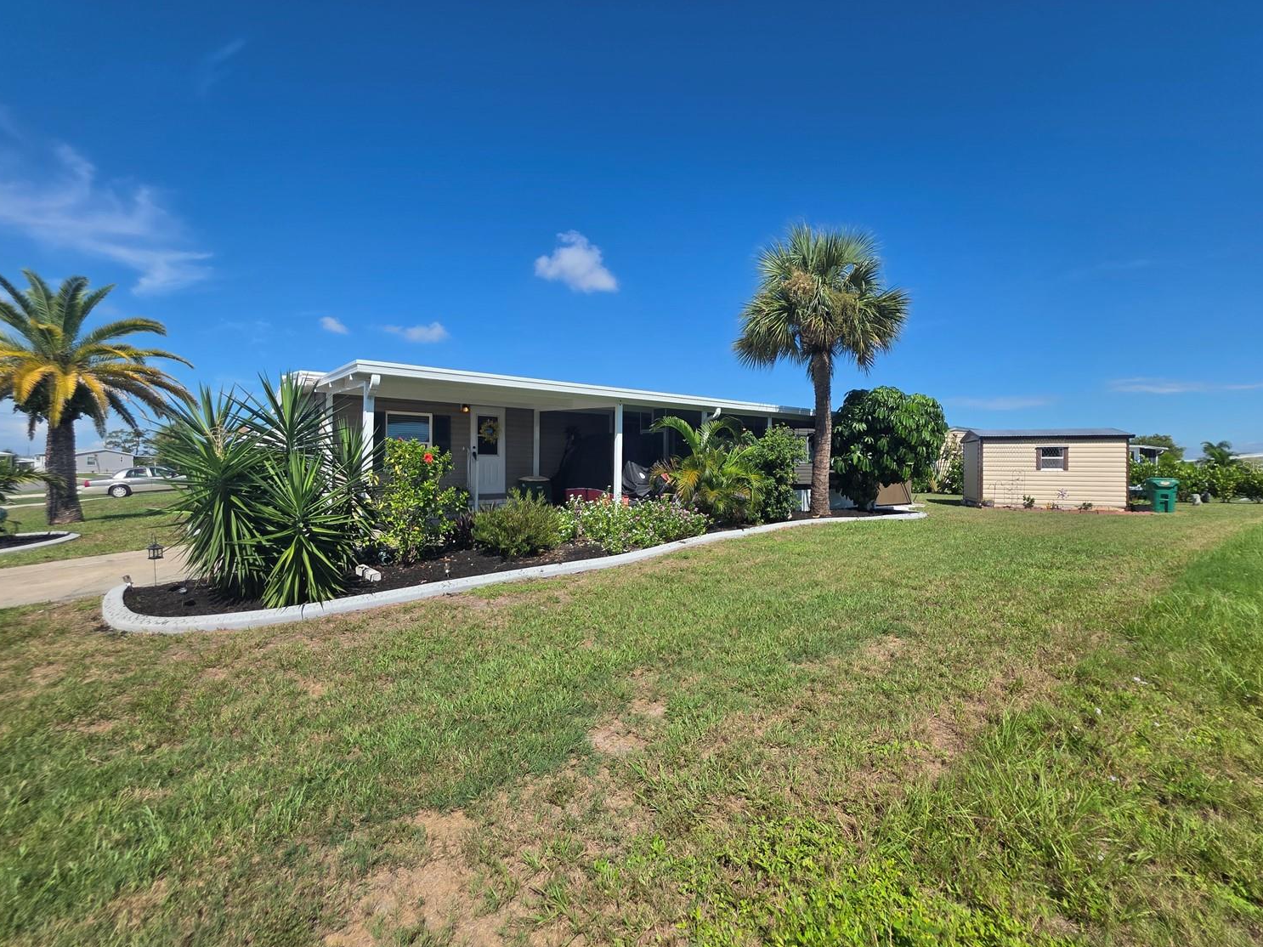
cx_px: 643
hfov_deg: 102.1
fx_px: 511
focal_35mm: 14
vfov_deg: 85.7
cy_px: 467
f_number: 1.9
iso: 40
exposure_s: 1/2797
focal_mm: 2.2
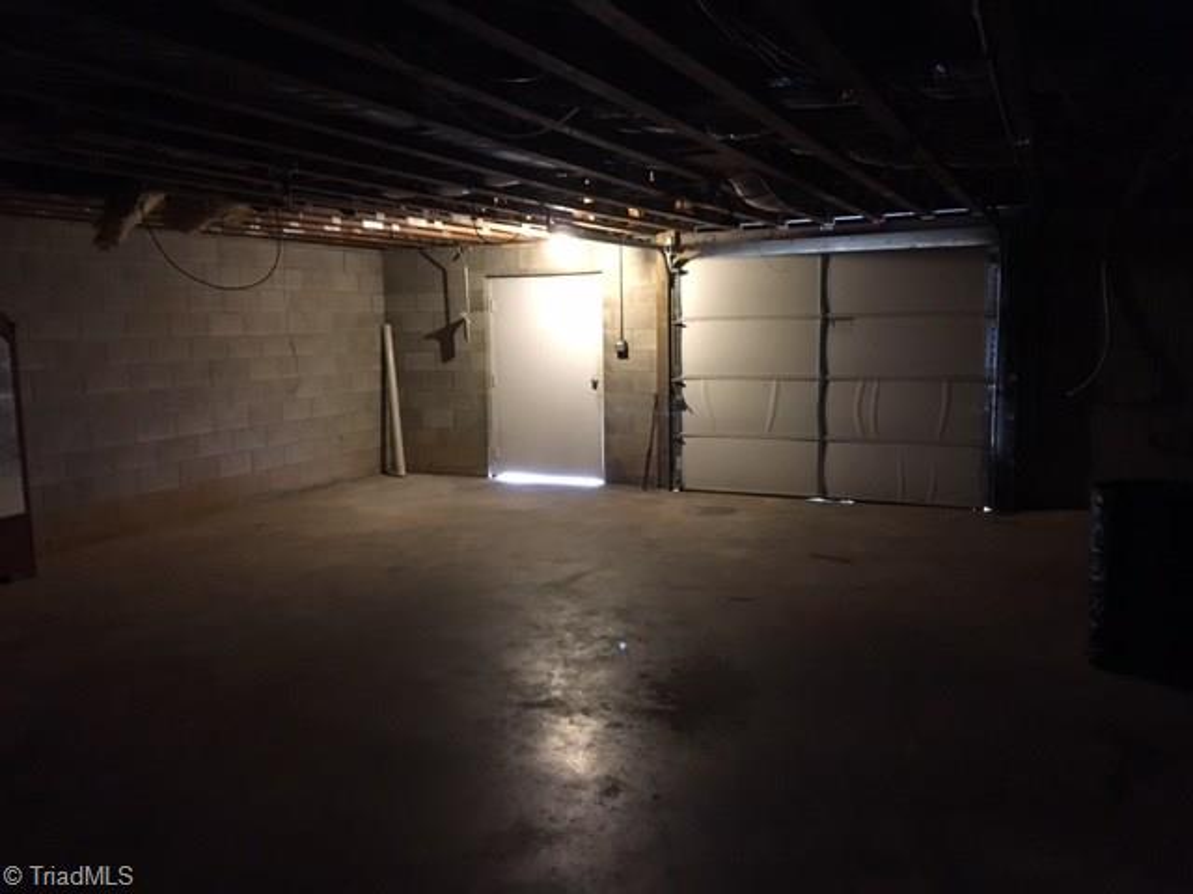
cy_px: 447
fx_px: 999
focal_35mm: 29
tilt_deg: -8.0
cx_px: 596
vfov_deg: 48.2
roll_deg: +1.1
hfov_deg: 61.7
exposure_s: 1/15
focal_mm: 4.15
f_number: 2.2
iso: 500
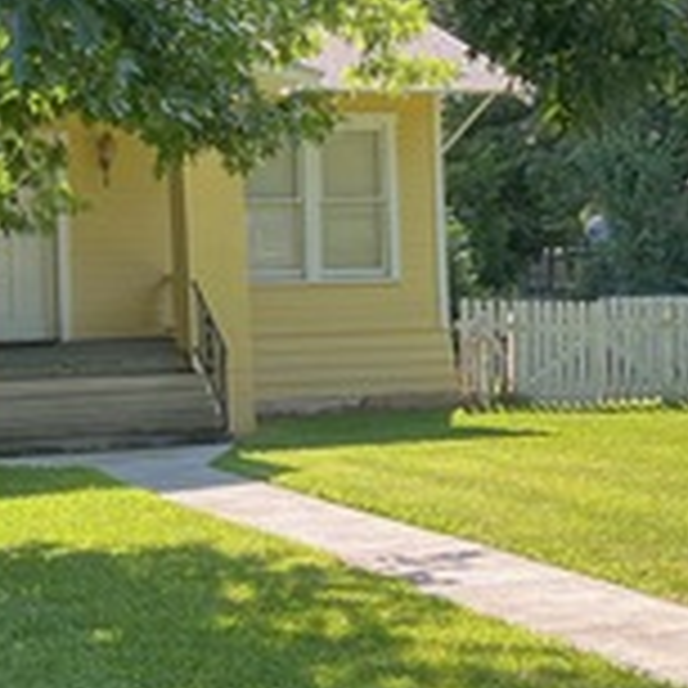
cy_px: 121
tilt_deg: +3.2
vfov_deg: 17.9
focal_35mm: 96
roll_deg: +2.5
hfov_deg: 18.1
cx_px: 229
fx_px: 2159
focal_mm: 5.7
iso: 50
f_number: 1.5
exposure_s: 1/601
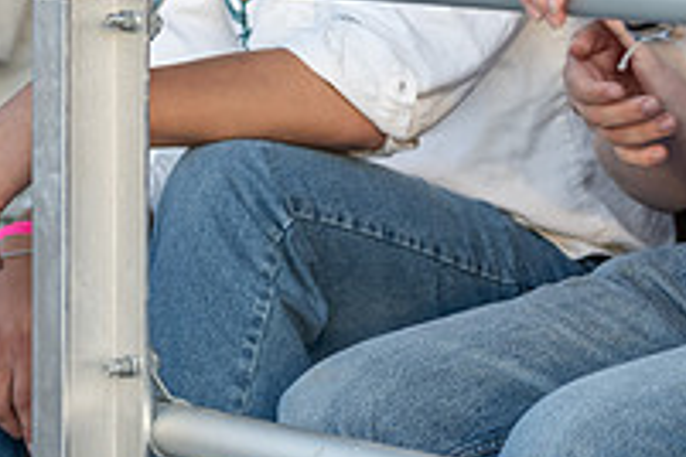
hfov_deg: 7.8
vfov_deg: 5.3
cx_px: 840
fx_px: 4954
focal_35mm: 260
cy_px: -118
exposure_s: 1/800
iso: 320
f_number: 2.8
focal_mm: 90
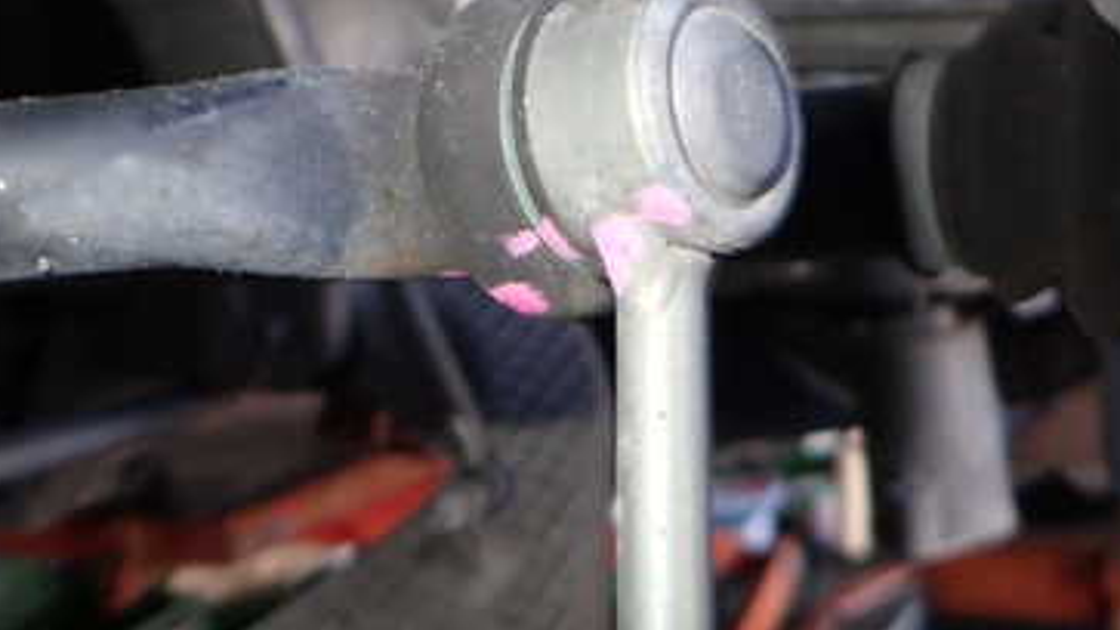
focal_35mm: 45
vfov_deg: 26.4
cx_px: 555
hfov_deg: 45.5
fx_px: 1336
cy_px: 216
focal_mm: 4.5
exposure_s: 1/30
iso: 200
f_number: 5.6
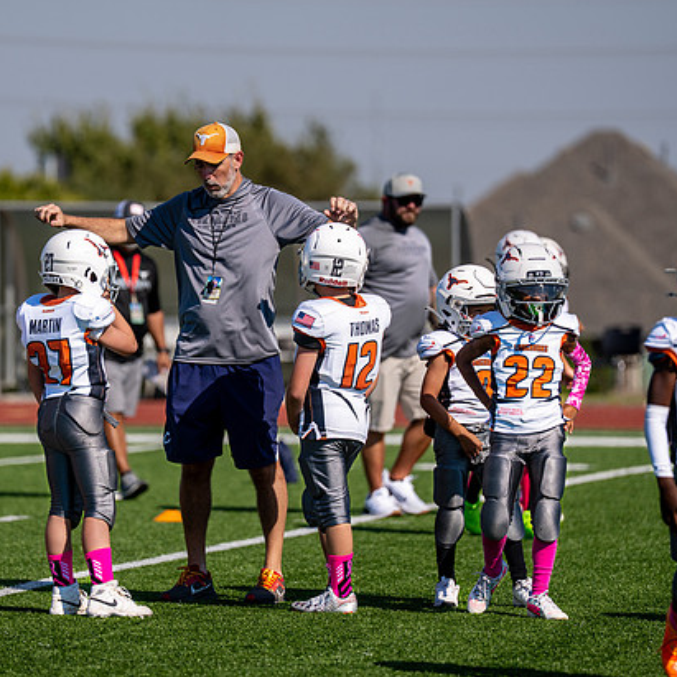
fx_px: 6372
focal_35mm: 288
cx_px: 228
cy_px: 309
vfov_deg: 6.1
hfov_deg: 6.1
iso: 100
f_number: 2.8
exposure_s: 1/3200
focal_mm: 200
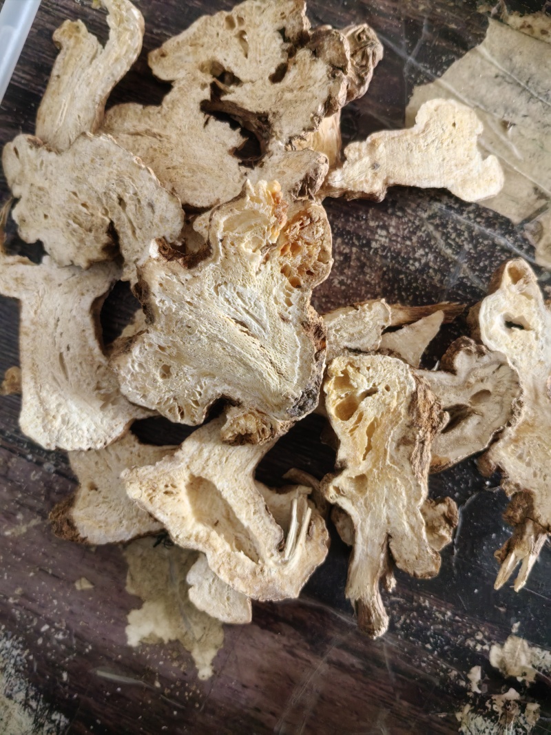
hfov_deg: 51.3
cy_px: 368
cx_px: 276
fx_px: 573
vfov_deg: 65.3
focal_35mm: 27
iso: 400
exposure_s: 1/111
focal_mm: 5.72
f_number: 2
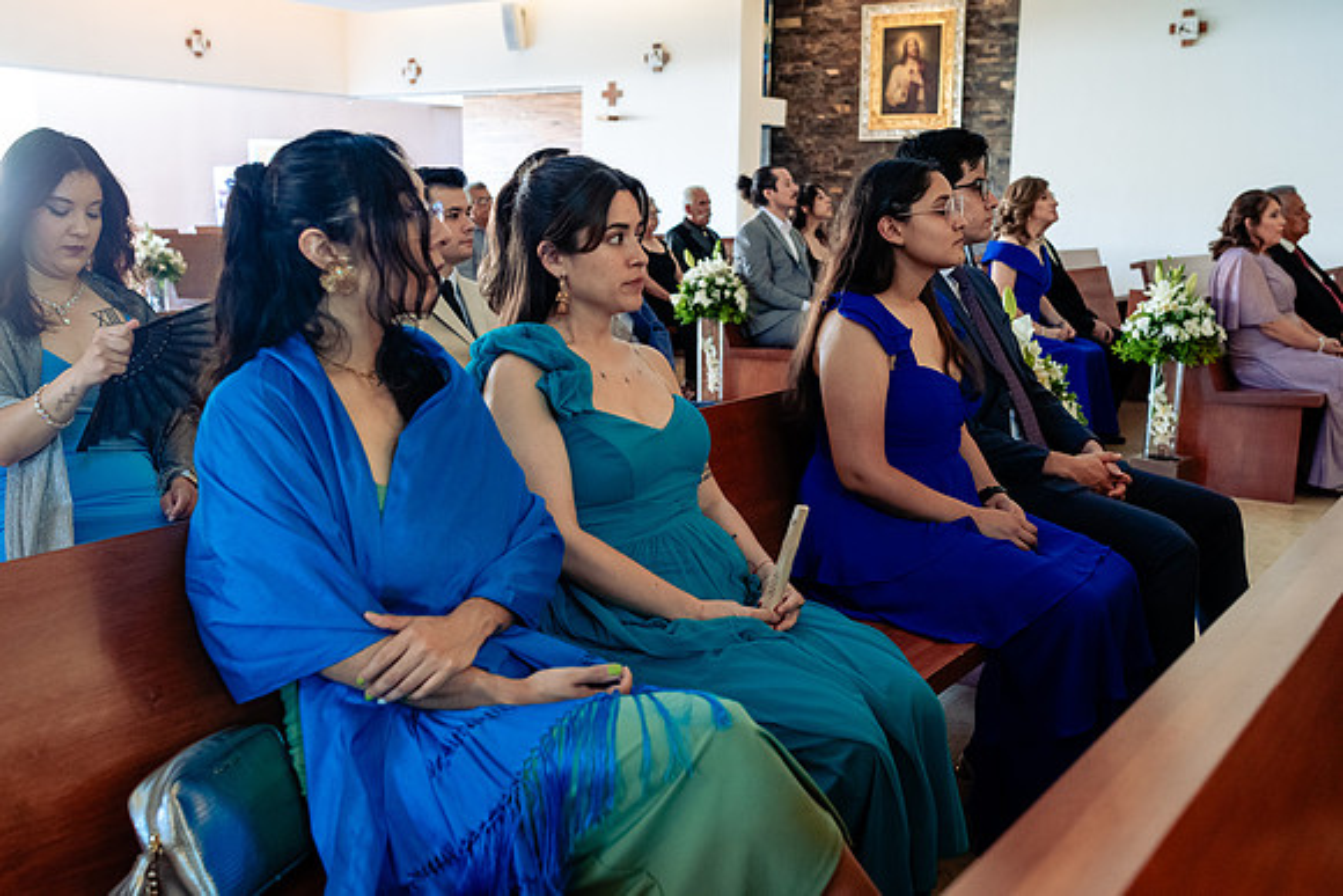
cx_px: 672
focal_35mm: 36
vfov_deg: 36.9
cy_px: 448
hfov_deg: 53.2
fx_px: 1342
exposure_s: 1/160
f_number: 4.5
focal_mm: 35
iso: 2500
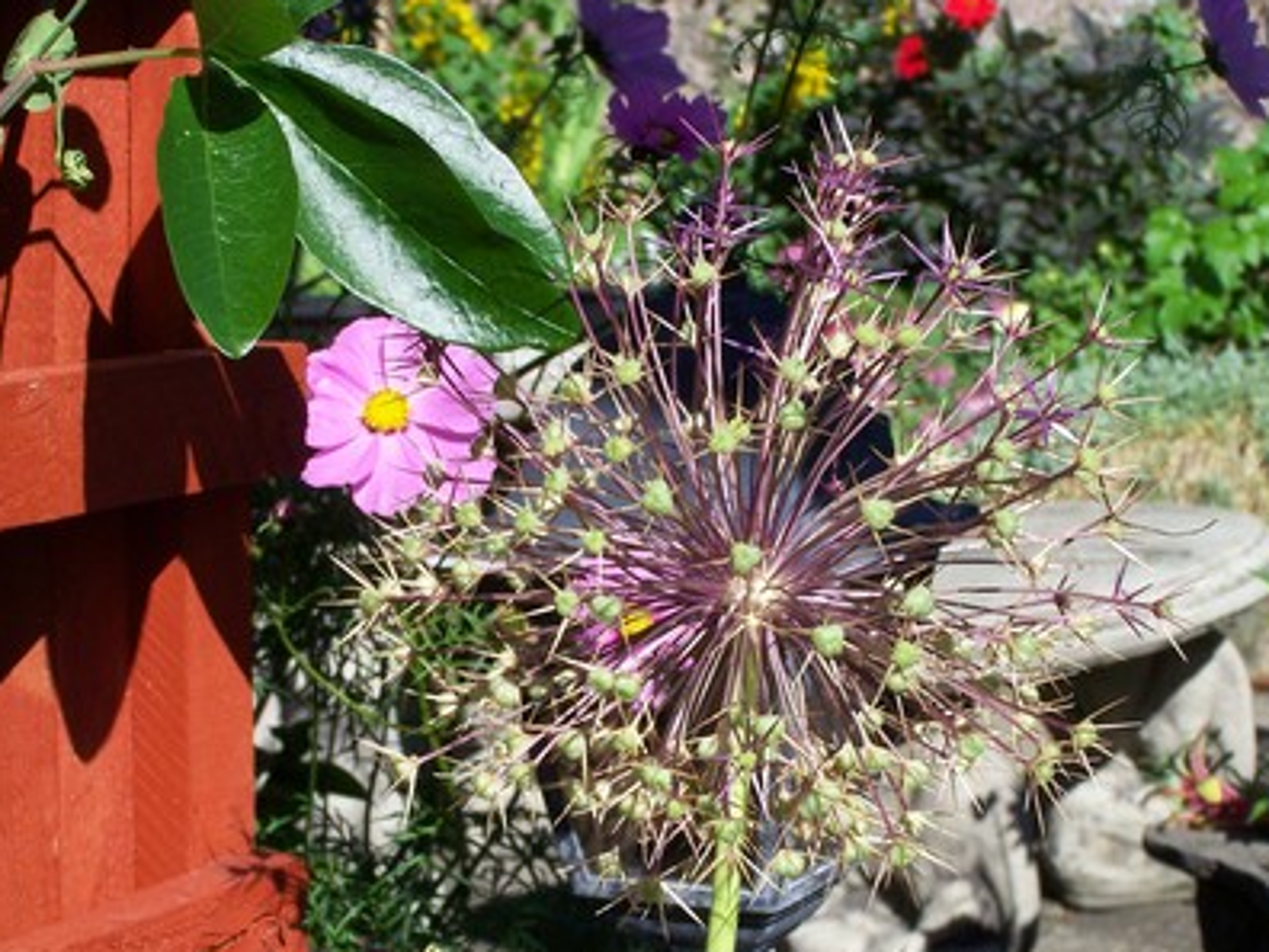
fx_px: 3446
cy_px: 598
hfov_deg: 20.9
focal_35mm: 94
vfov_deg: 15.7
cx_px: 695
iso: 64
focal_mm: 11.5
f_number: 4.5
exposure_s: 1/320
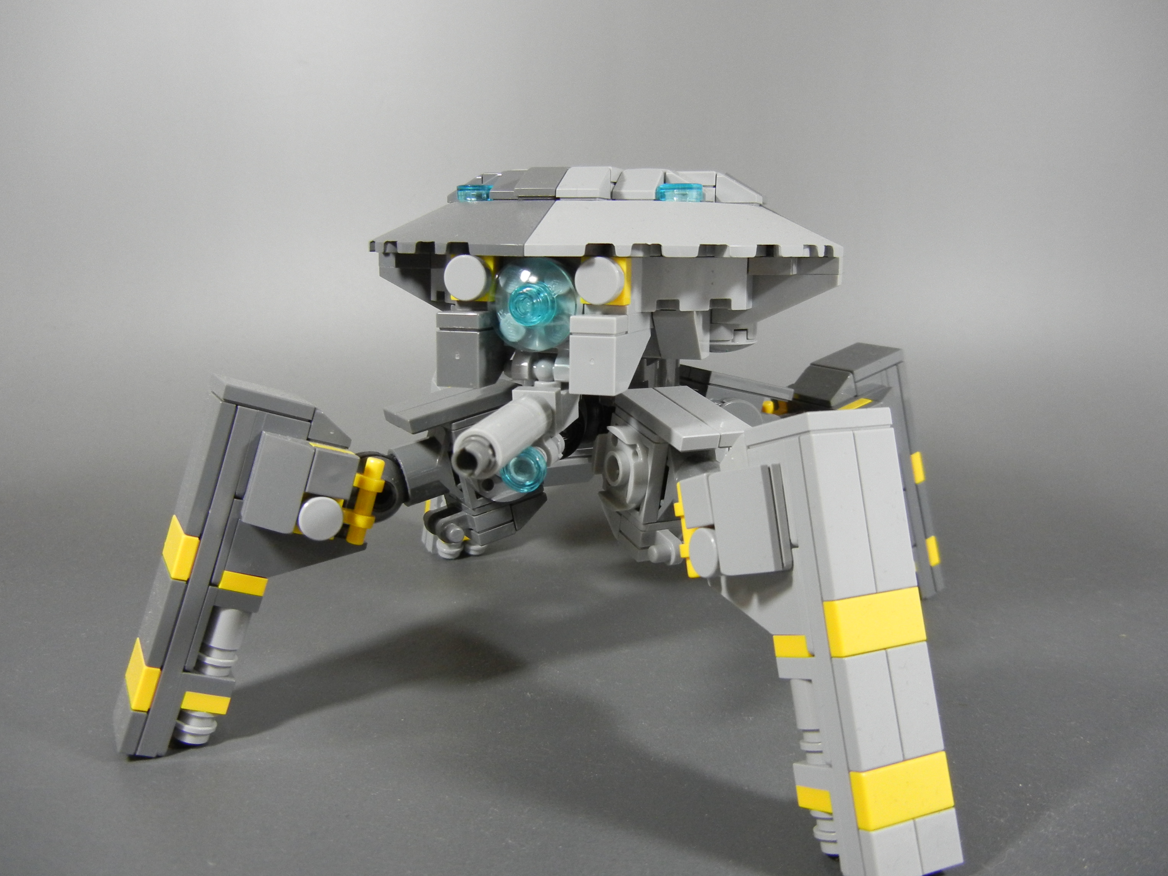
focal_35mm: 32
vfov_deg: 44.1
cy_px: 460
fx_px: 1080
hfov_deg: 56.8
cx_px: 581
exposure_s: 1/40.6
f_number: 3.5
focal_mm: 5.4
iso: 400
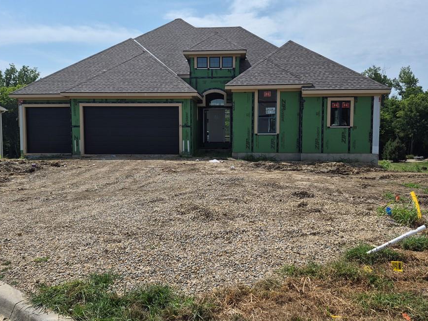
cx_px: 205
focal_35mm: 27
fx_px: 334
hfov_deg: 65.3
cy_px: 149
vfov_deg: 51.3
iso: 64
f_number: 1.8
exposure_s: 1/7696
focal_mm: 5.4
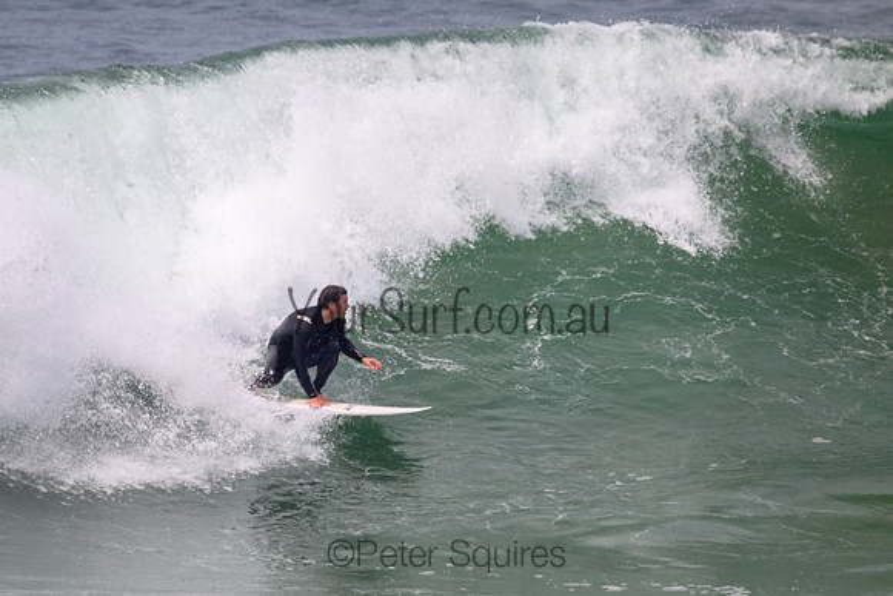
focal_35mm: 1037
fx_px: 25729
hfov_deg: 2.0
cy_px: 365
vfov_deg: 1.3
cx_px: 317
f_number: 11
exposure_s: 1/2000
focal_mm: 800
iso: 800
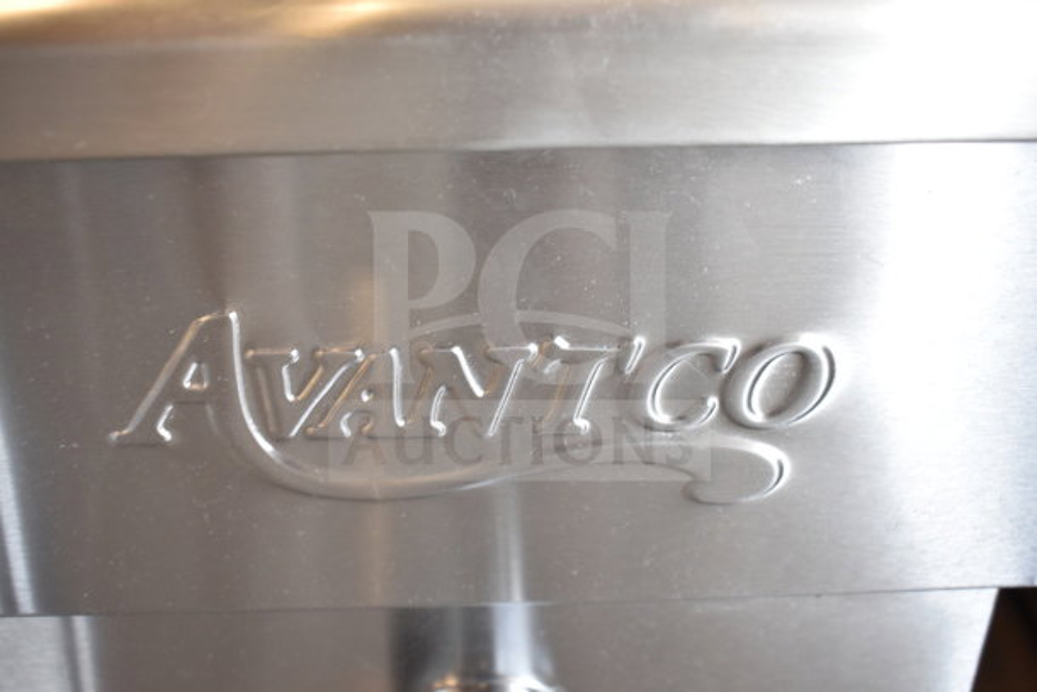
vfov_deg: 33.0
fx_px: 1167
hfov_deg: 47.9
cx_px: 518
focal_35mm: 40
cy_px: 346
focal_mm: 27
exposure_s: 1/40
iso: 900
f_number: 4
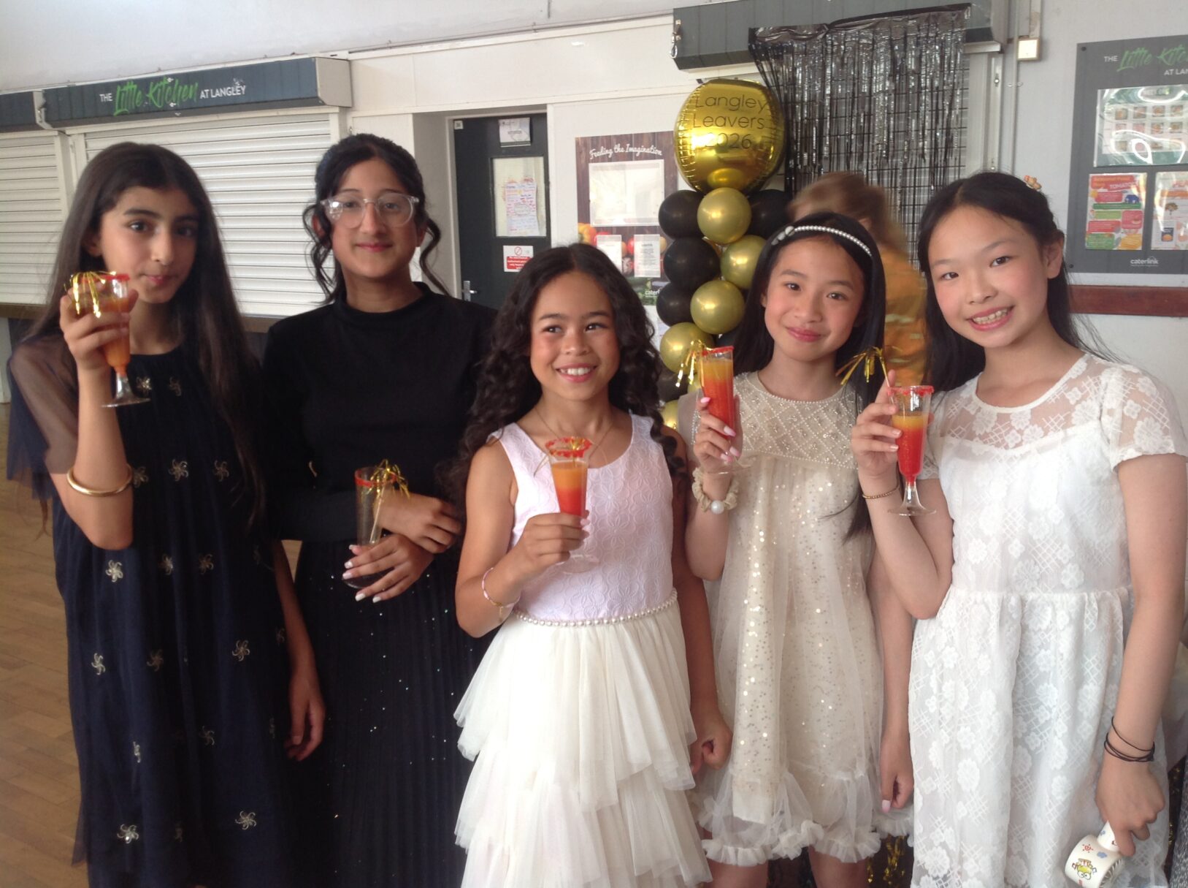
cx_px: 594
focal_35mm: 35
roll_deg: +1.5
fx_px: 1199
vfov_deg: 40.6
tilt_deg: -9.5
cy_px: 444
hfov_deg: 52.7
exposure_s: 1/20
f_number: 2.4
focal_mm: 4.28
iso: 50
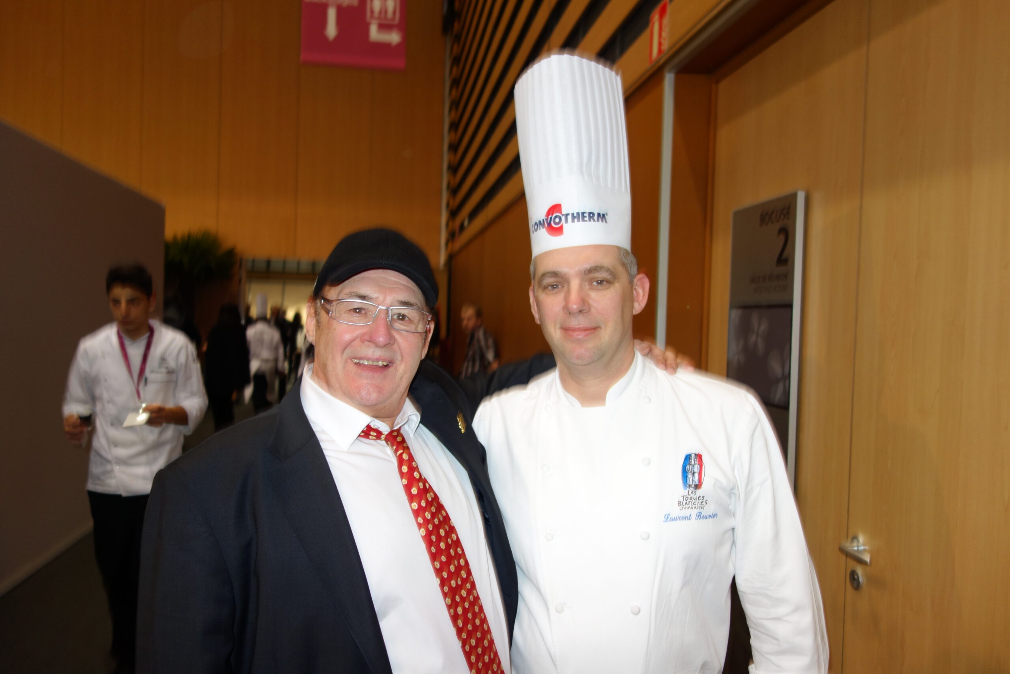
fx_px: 786
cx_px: 505
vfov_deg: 46.4
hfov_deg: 65.5
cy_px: 337
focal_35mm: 28
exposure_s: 1/30
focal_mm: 10.4
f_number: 1.8
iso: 125
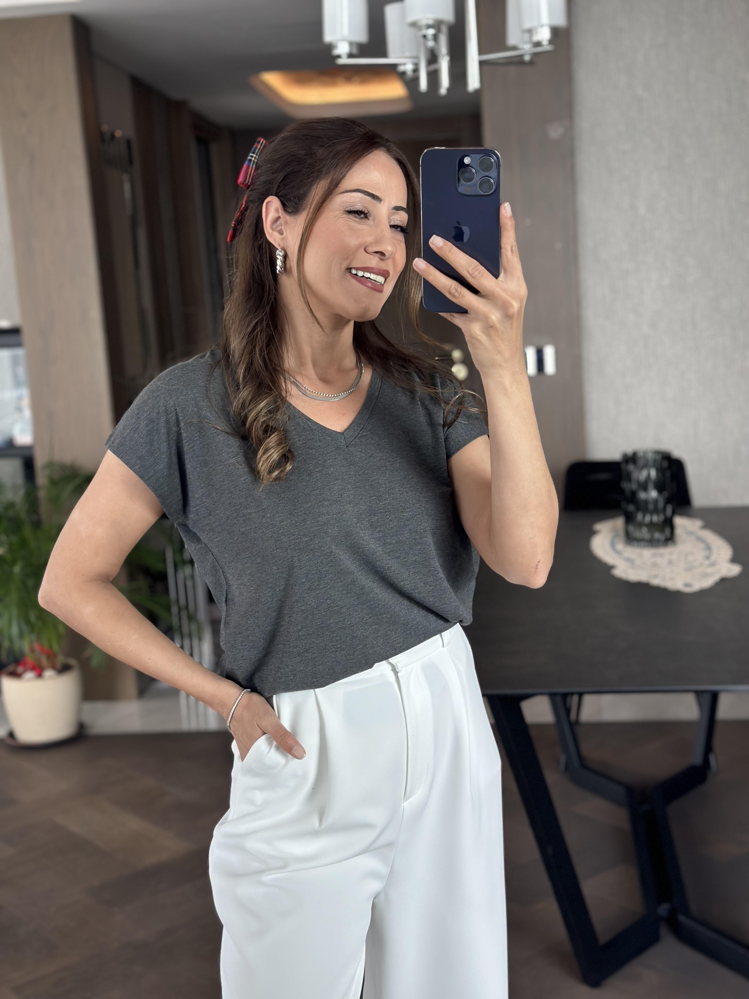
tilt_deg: -15.7
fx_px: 1385
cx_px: 374
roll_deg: +4.8
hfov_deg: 30.3
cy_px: 500
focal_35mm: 48
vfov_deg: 39.7
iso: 64
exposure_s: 1/120
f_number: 1.78
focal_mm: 6.86
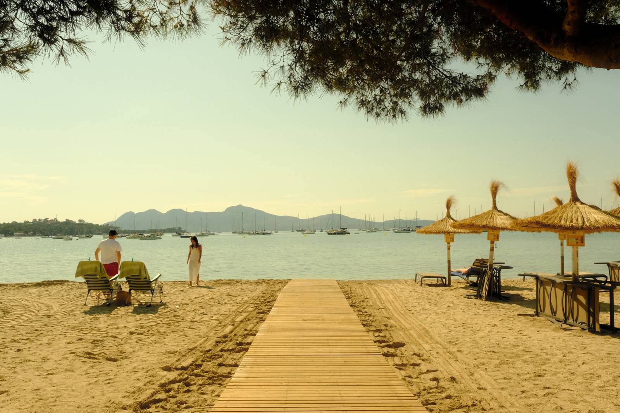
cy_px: 206
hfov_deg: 61.9
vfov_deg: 43.6
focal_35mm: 30
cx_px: 310
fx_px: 517
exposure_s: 1/800
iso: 320
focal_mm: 20.2
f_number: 11
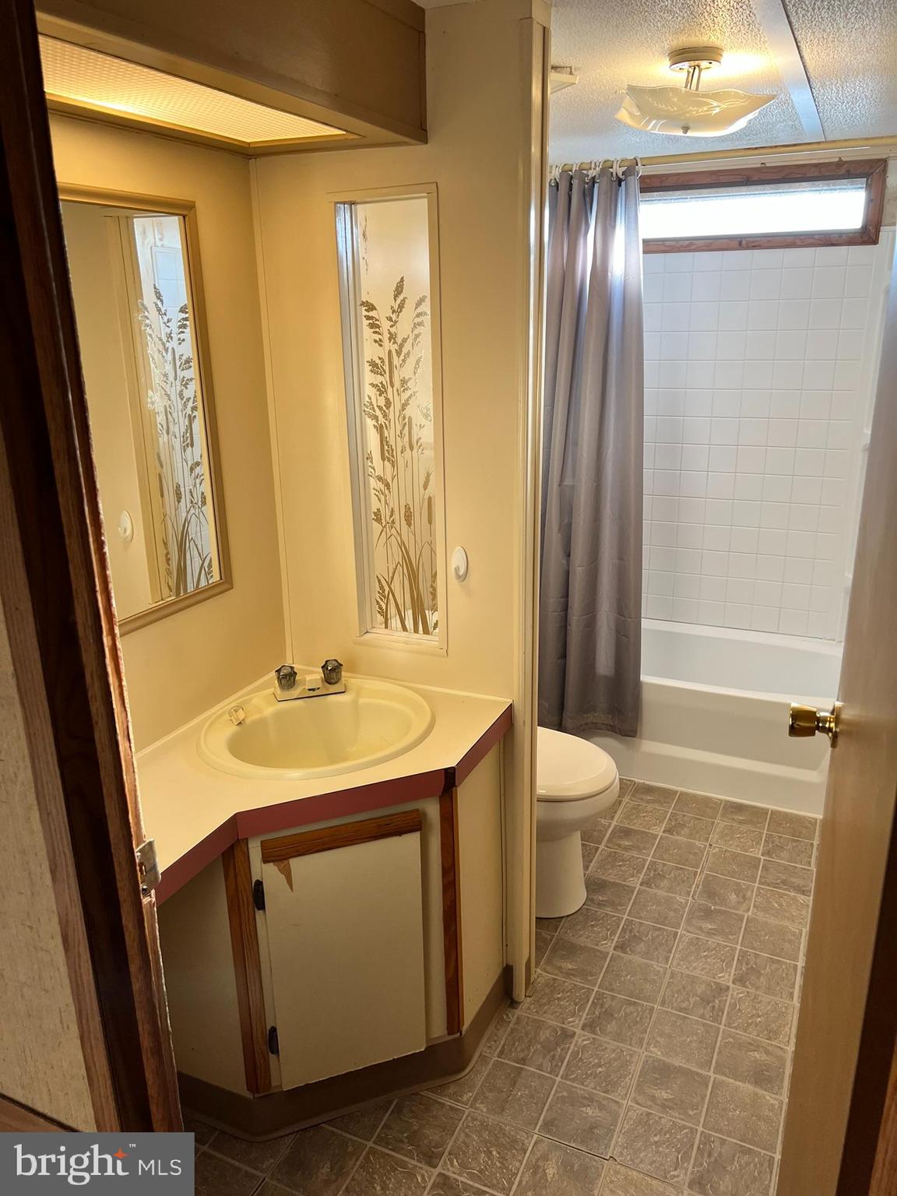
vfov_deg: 67.3
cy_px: 598
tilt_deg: -18.2
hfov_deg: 53.1
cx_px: 448
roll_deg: +1.5
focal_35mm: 26
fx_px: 898
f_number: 1.5
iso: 125
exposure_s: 1/120
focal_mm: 5.7
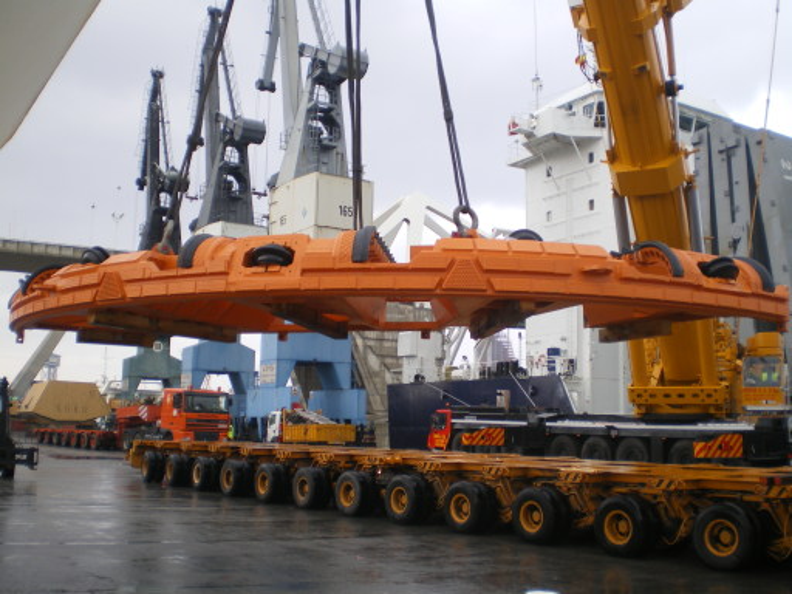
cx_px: 396
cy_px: 297
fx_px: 869
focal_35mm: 38
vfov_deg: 37.7
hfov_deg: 49.0
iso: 64
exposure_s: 1/40
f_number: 3.1
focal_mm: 6.3
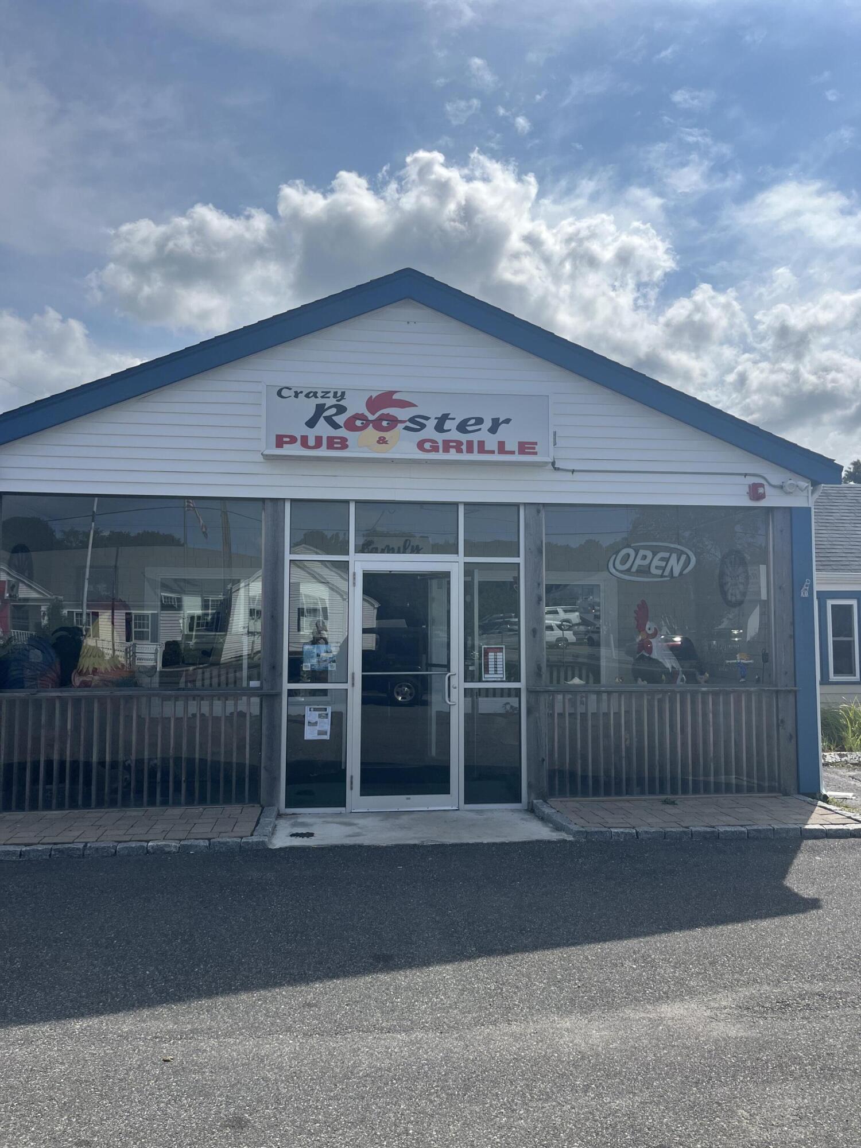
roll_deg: +0.3
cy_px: 574
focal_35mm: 26
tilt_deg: +1.6
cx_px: 430
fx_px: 862
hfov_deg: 53.1
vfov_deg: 67.3
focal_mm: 5.1
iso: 50
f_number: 1.6
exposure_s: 1/6897
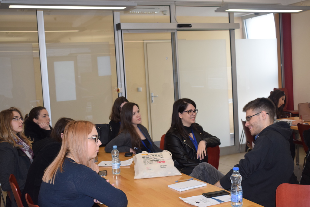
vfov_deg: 29.0
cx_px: 155
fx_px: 400
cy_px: 104
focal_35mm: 46
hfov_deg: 42.3
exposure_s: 1/125
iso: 560
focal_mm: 31
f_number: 5.6
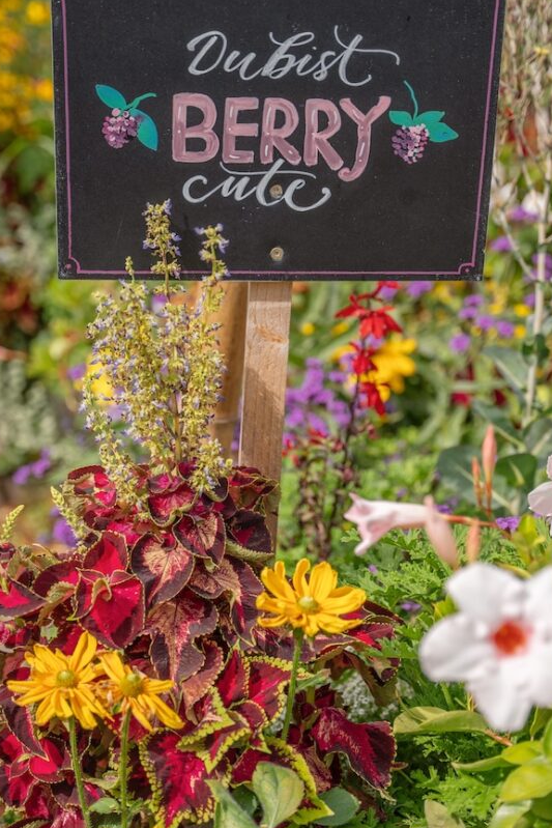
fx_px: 1734
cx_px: 267
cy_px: 466
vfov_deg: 26.8
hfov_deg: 18.1
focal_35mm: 75
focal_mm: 54.3
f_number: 2.8
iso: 100
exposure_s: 1/1250
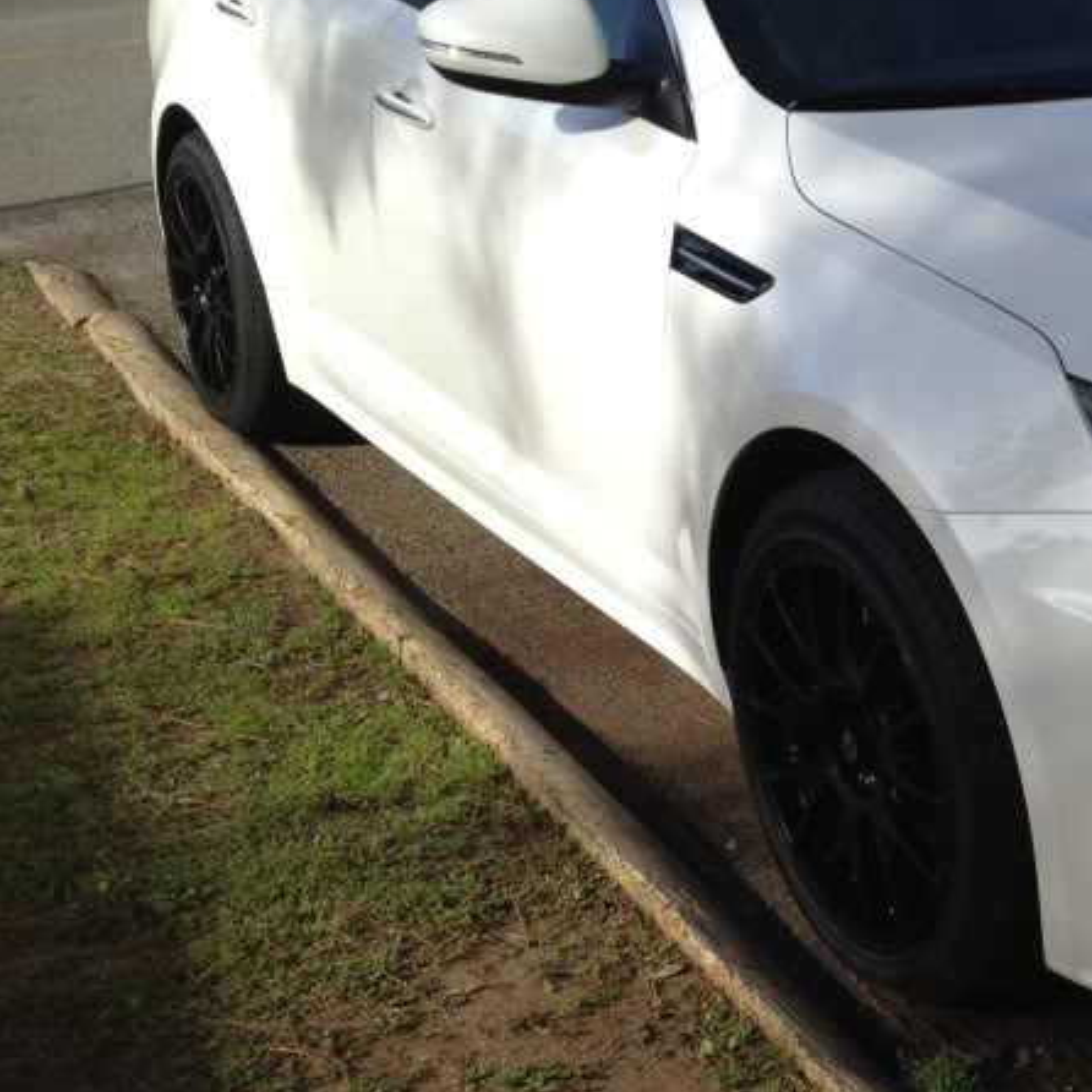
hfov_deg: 23.0
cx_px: 1170
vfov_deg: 24.3
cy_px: 470
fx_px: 2534
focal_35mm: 71
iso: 64
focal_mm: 4.3
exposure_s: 1/1200
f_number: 2.4
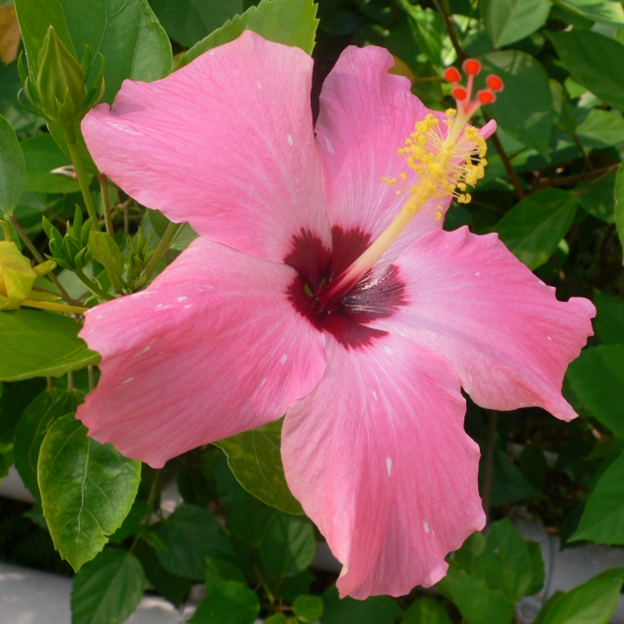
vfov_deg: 40.9
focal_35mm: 41
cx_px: 328
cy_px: 308
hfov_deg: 40.9
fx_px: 836
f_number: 4
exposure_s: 1/125
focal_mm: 6.3
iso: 80
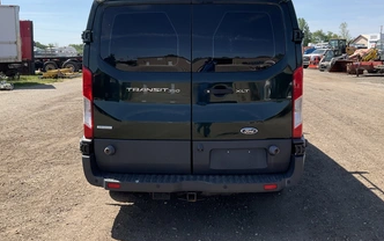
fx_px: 387
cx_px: 193
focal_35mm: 37
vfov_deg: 34.4
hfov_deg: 52.7
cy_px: 95
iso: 25
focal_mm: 3
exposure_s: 1/1144
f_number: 1.8
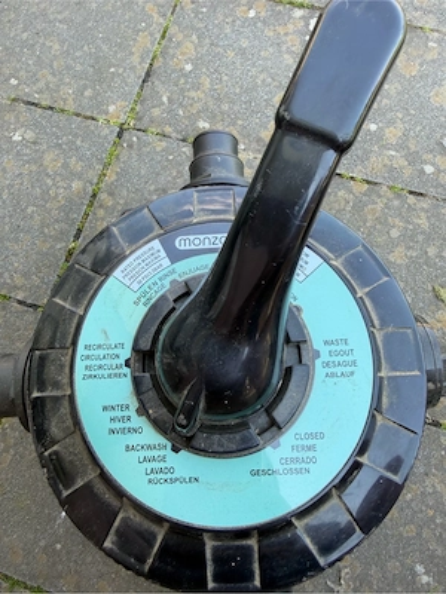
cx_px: 223
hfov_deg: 56.8
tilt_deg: -73.0
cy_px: 297
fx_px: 412
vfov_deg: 71.6
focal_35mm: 24
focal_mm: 2.22
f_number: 2.2
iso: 40
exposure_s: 1/121
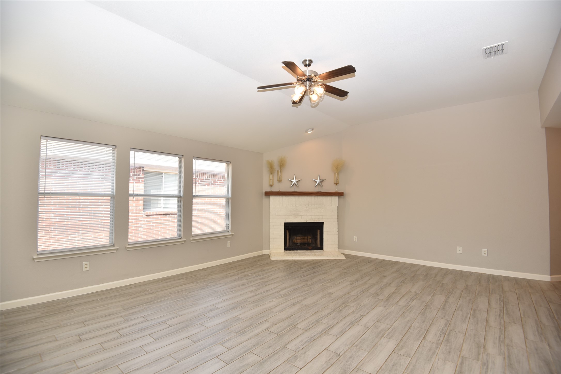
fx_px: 249
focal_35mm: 16
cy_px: 187
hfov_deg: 96.7
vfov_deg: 73.7
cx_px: 280
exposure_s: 1/60
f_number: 4.5
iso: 140
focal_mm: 16
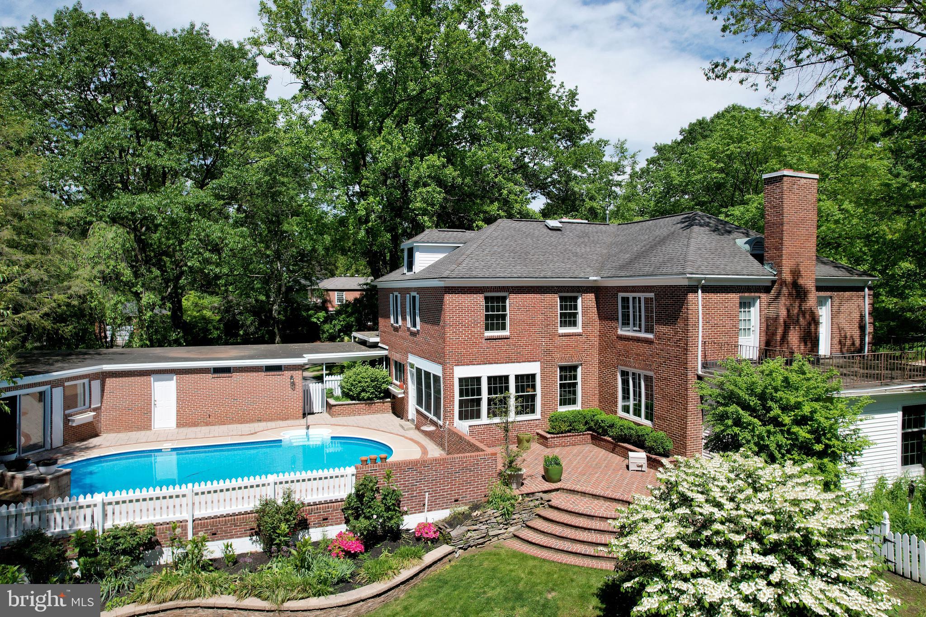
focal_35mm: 22
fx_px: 566
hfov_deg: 78.6
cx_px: 463
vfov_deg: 57.2
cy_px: 308
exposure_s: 1/2500
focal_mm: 8.38
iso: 100
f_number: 2.8
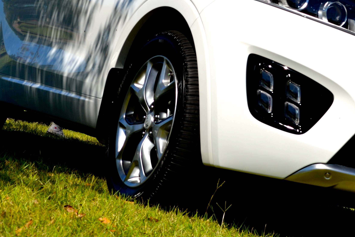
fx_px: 1045
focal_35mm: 106
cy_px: 41
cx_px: 270
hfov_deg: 19.1
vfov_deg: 12.9
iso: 100
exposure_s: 1/250
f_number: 8
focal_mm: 36
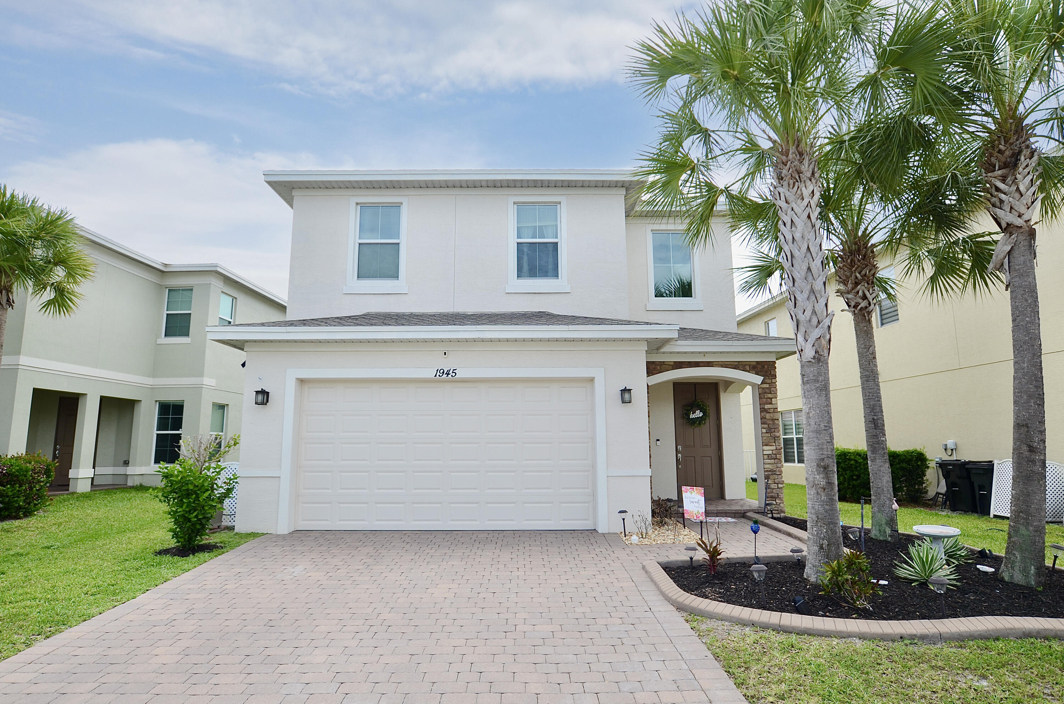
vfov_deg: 63.0
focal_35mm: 20
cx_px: 532
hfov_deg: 85.5
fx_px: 575
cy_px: 352
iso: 100
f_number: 6.3
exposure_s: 1/200
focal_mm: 13
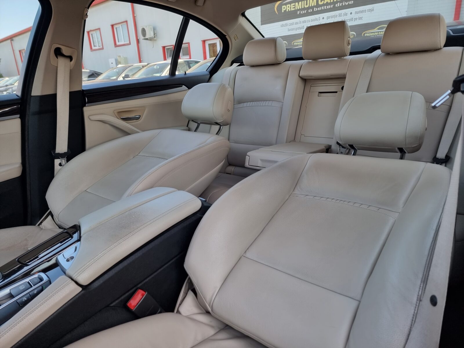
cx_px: 232
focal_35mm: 24
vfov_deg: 56.8
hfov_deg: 71.6
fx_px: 322
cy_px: 174
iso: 50
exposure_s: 1/100
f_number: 1.8
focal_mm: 6.7
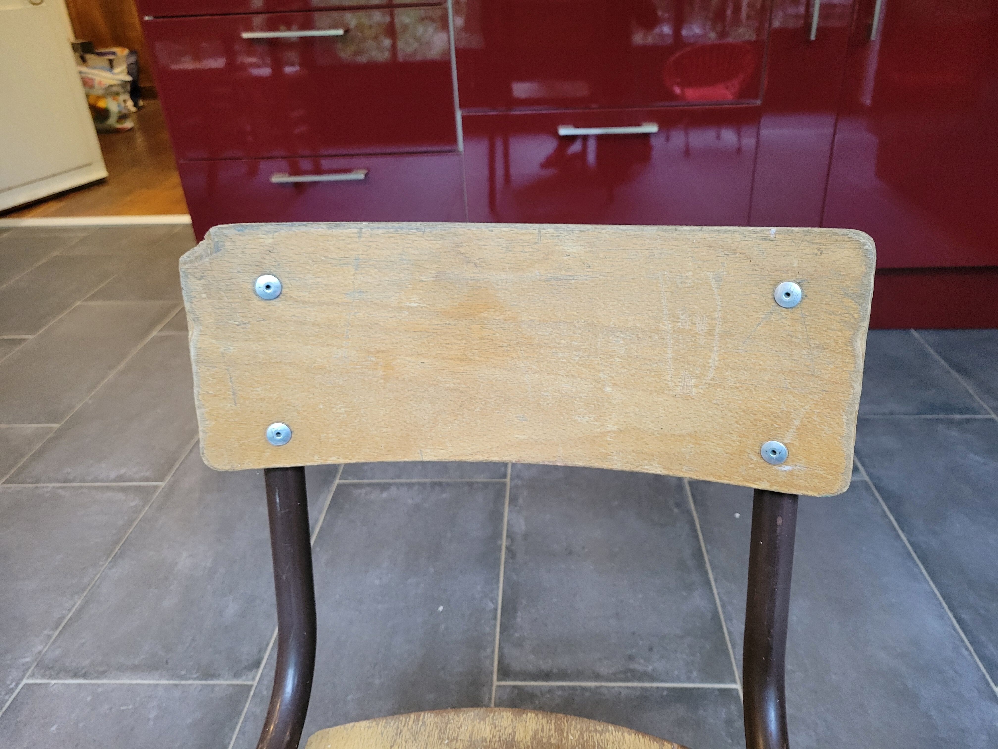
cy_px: 374
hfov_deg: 67.3
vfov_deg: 53.1
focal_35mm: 26
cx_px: 499
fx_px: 750
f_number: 1.8
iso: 320
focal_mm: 5.4
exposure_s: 1/50
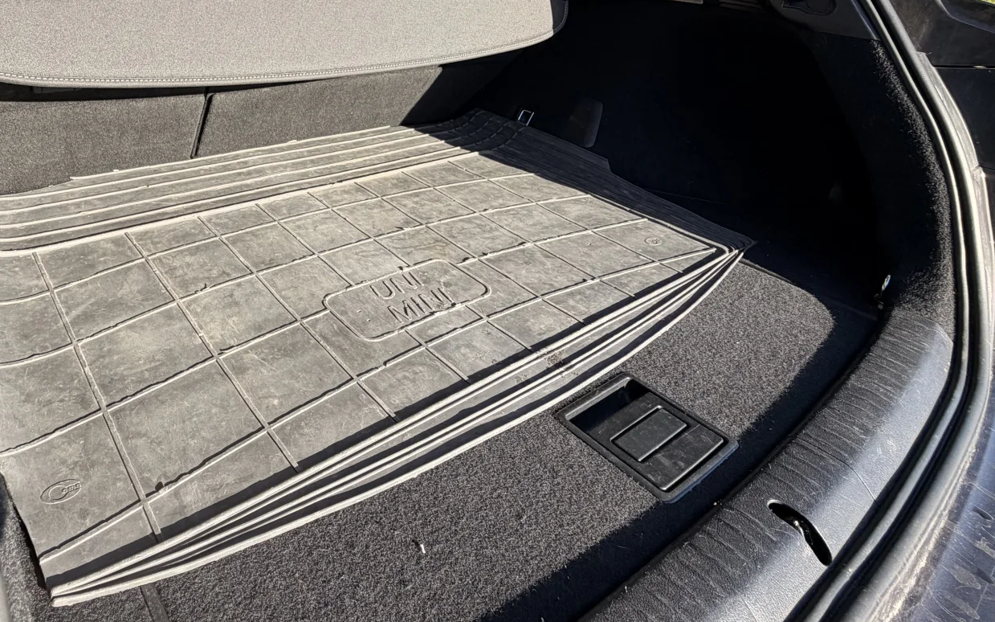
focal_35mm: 23
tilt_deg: -22.0
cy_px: 166
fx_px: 624
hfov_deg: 74.8
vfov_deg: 51.1
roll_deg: -4.4
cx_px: 332
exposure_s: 1/445
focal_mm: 2.22
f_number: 2.2
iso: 64
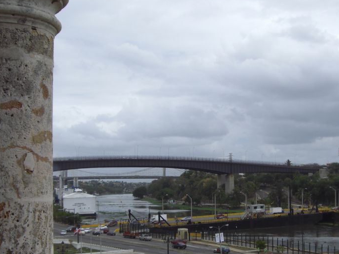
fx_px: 558
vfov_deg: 25.5
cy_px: 168
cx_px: 217
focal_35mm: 57
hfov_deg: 33.6
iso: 64
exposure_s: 1/250
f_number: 8
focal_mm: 6.2
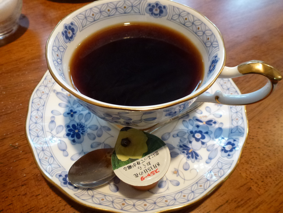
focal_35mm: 24
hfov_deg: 71.6
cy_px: 106
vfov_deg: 56.8
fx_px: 196
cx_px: 142
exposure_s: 1/50
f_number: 3.3
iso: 400
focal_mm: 4.3
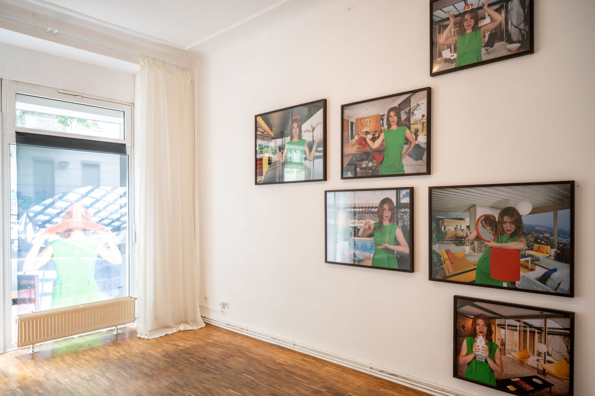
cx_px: 298
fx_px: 396
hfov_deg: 73.8
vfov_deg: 53.1
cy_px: 198
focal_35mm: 24
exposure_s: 1/125
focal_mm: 24
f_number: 2.8
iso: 450
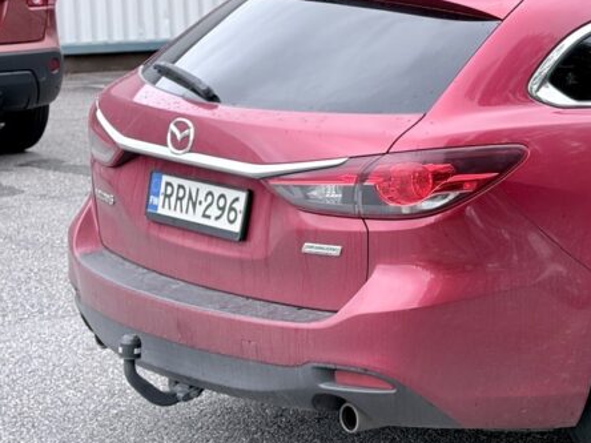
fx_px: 2049
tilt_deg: -8.1
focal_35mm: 120
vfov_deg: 12.3
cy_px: 184
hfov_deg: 15.9
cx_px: 678
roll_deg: +0.6
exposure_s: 1/316
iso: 40
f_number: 1.6
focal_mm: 5.96
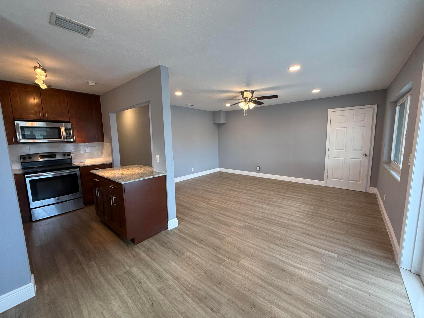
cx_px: 212
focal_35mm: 14
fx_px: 171
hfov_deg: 102.1
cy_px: 159
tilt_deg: -5.9
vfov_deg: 85.7
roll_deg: +1.2
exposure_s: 1/120
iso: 200
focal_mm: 2.22
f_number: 2.2
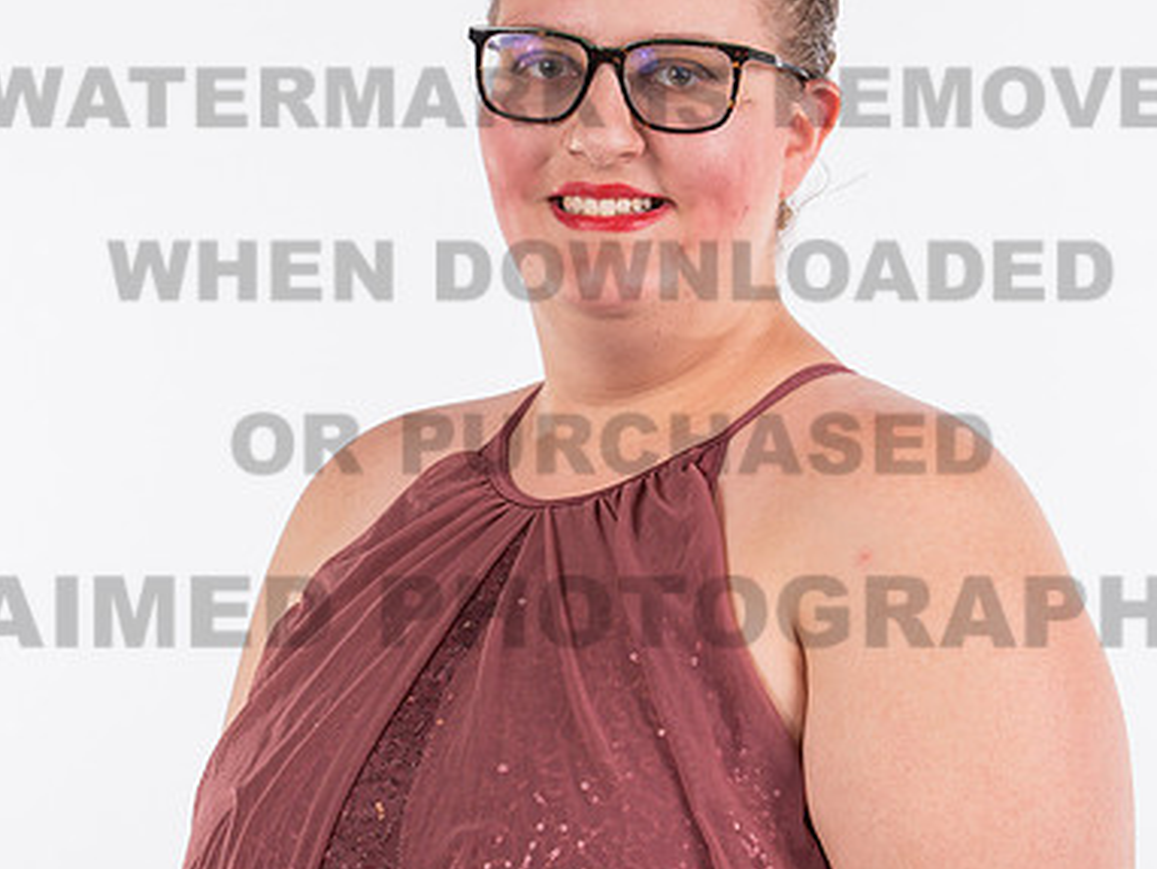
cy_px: 239
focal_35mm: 152
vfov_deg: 9.8
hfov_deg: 13.0
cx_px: 632
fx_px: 5084
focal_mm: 90
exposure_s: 1/160
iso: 320
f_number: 11
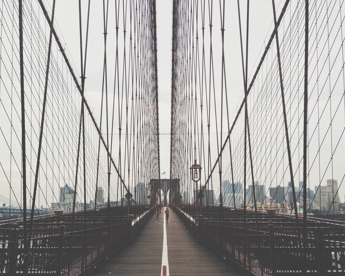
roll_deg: +1.4
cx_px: 163
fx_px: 357
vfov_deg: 42.2
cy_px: 140
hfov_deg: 51.5
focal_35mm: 35
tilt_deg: +10.8
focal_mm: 4.12
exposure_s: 1/1261
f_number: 2.4
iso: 50
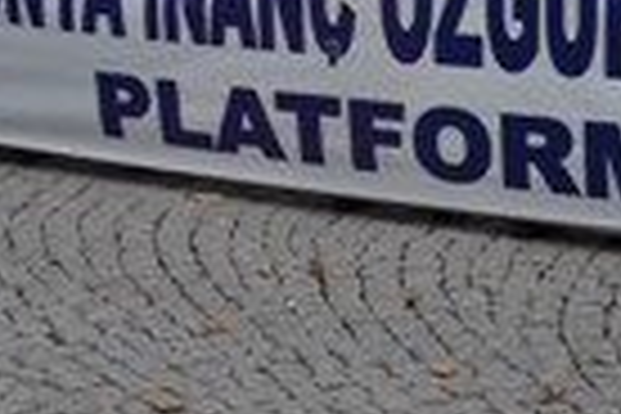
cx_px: 454
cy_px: -122
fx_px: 1846
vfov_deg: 12.4
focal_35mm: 107
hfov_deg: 19.0
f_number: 9
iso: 200
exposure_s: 1/320
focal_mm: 22
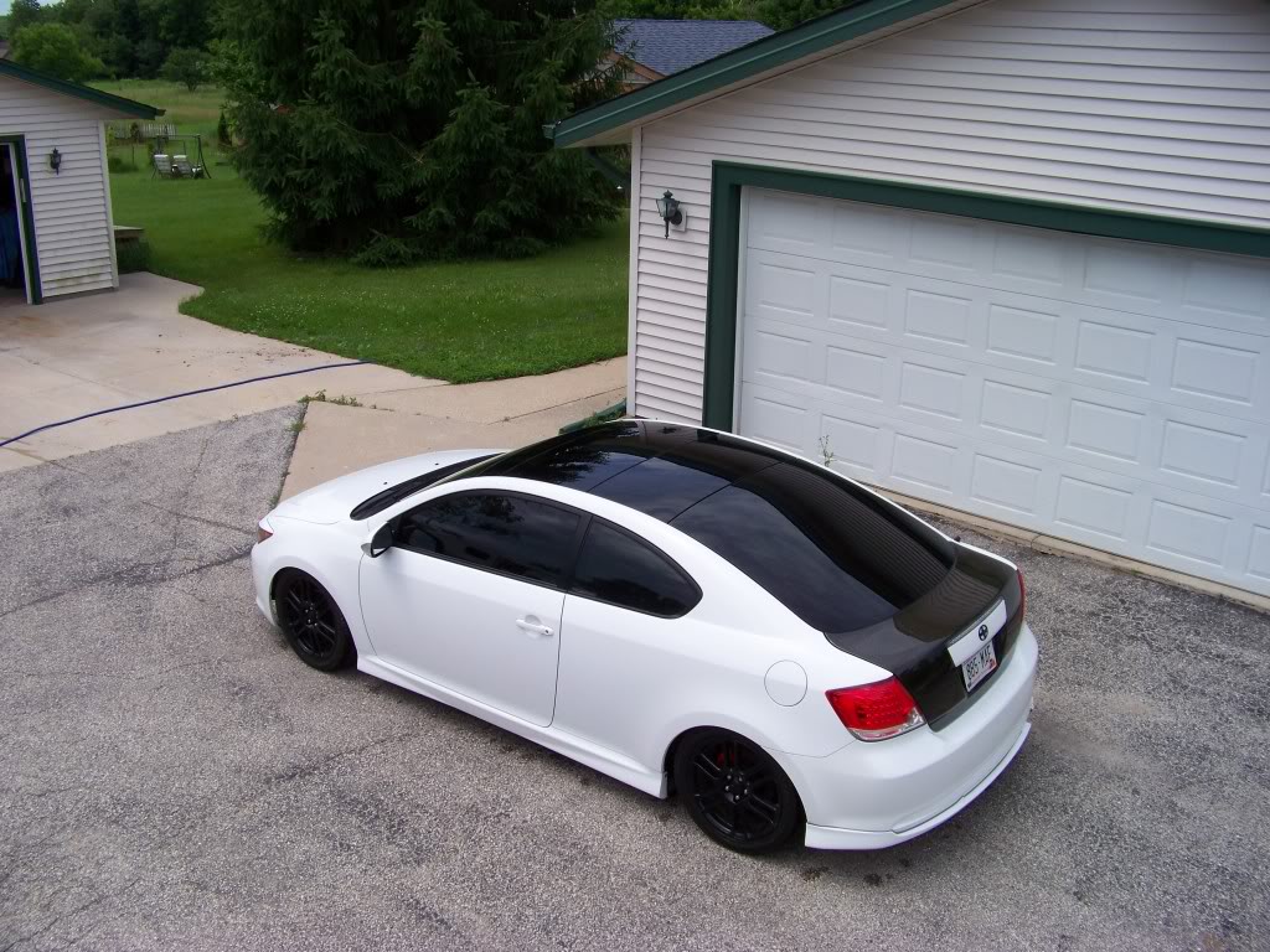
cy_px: 476
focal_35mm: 36
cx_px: 635
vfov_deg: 39.7
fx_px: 1321
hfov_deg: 51.4
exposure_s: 1/640
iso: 64
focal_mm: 5.85
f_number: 4
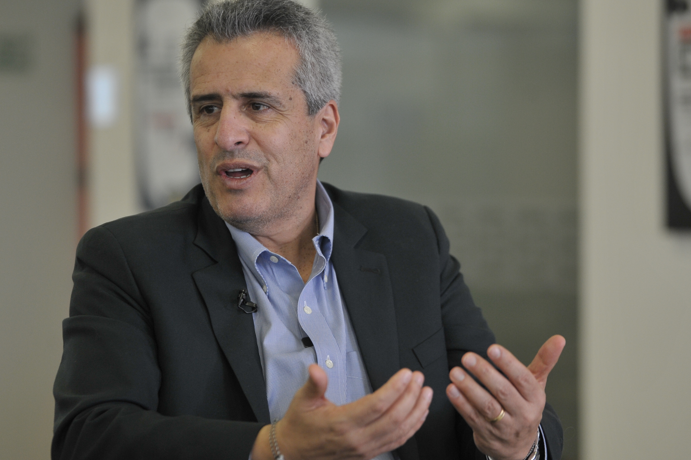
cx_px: 333
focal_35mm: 169
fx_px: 3242
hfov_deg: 12.2
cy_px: 216
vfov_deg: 8.1
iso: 1250
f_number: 2.8
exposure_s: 1/400
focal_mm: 135
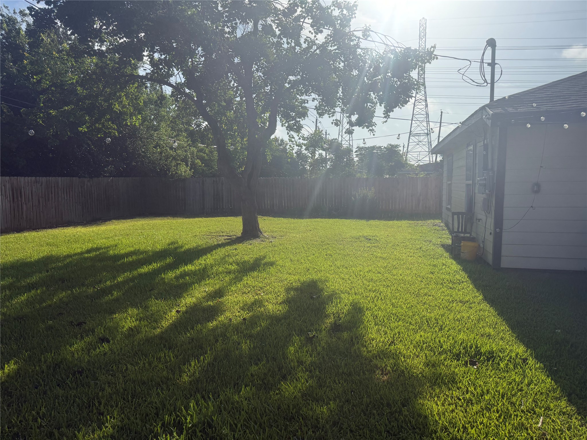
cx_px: 294
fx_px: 407
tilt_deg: -4.4
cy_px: 220
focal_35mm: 24
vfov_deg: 56.8
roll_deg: -0.3
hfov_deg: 71.6
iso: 100
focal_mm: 6.76
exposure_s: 1/9091
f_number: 1.78
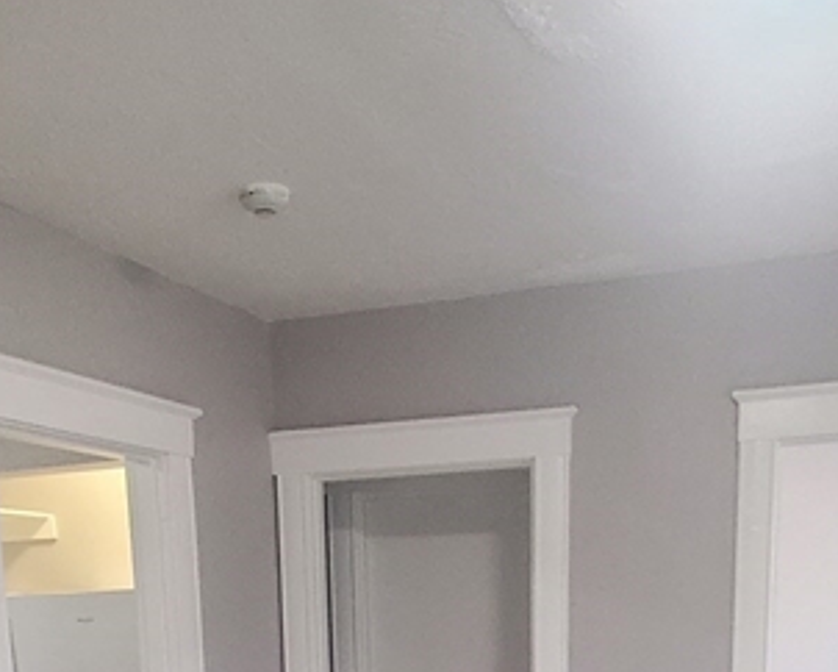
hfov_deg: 42.9
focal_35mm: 43
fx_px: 1067
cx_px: 405
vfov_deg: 29.6
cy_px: 822
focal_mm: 1.8
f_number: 2.2
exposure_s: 1/60
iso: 500
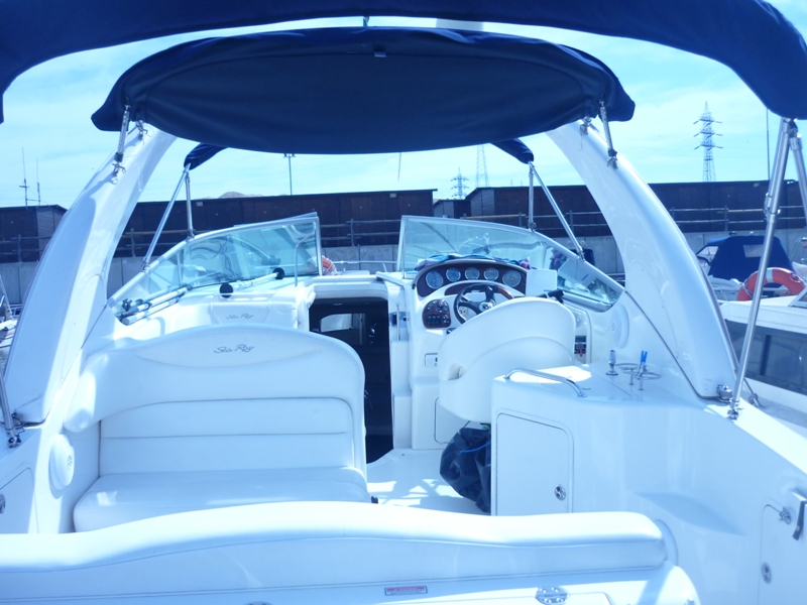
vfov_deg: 42.9
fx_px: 769
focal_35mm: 33
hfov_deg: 55.4
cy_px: 302
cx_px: 404
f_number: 8
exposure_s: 1/250
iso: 160
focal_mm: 5.5
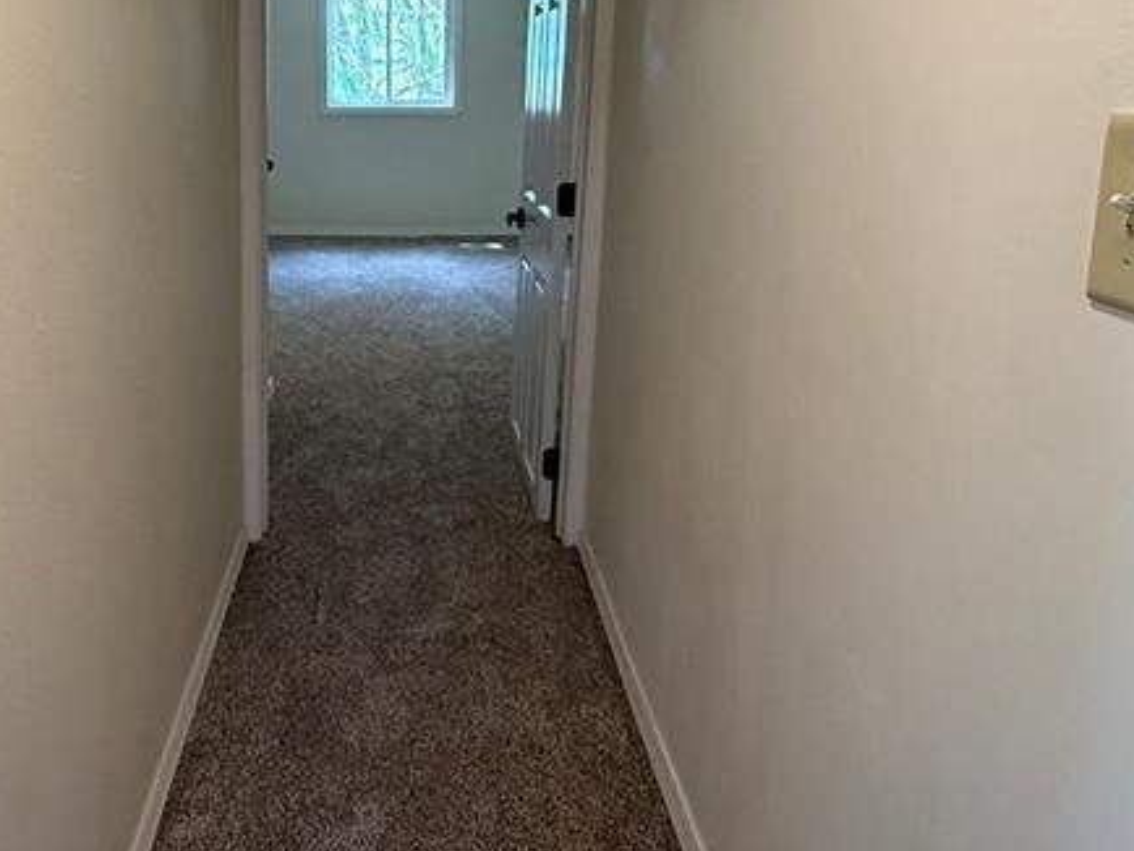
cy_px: 271
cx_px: 387
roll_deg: +0.3
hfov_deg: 54.3
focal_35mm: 33
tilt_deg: -12.0
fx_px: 1082
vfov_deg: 42.3
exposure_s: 1/120
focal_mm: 2.22
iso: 200
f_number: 2.2
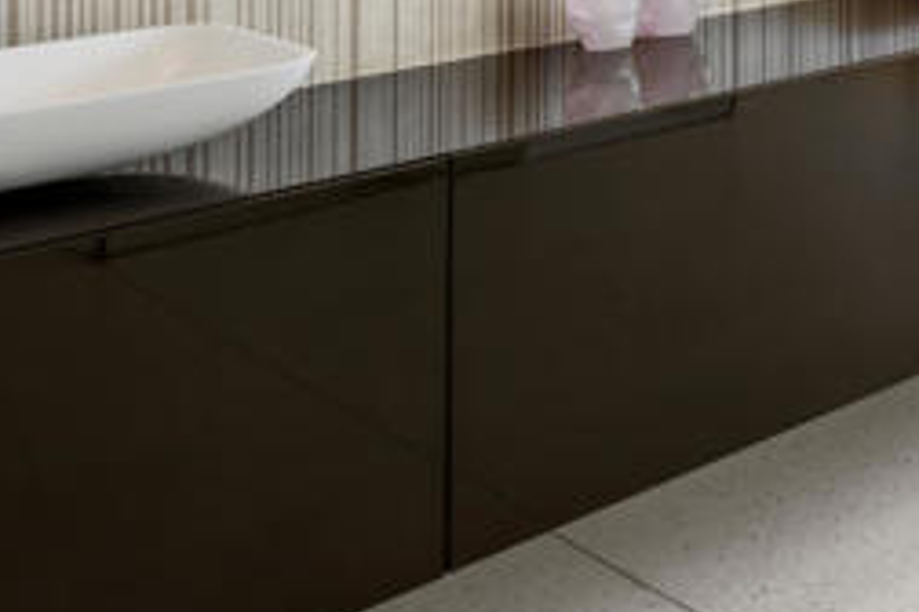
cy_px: -275
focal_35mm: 65
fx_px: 1659
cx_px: 1244
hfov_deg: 25.8
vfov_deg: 18.7
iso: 64
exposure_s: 1/160
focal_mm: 16
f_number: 10
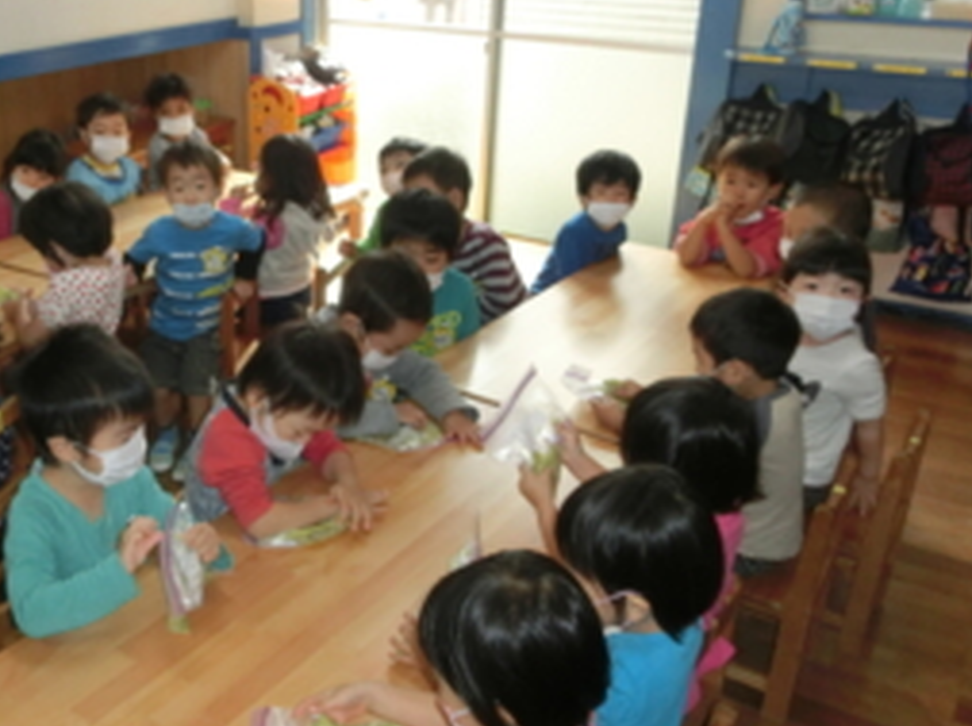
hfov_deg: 48.0
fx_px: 1066
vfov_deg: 37.6
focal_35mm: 38
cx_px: 304
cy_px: 350
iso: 250
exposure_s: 1/125
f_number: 3
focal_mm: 4.24
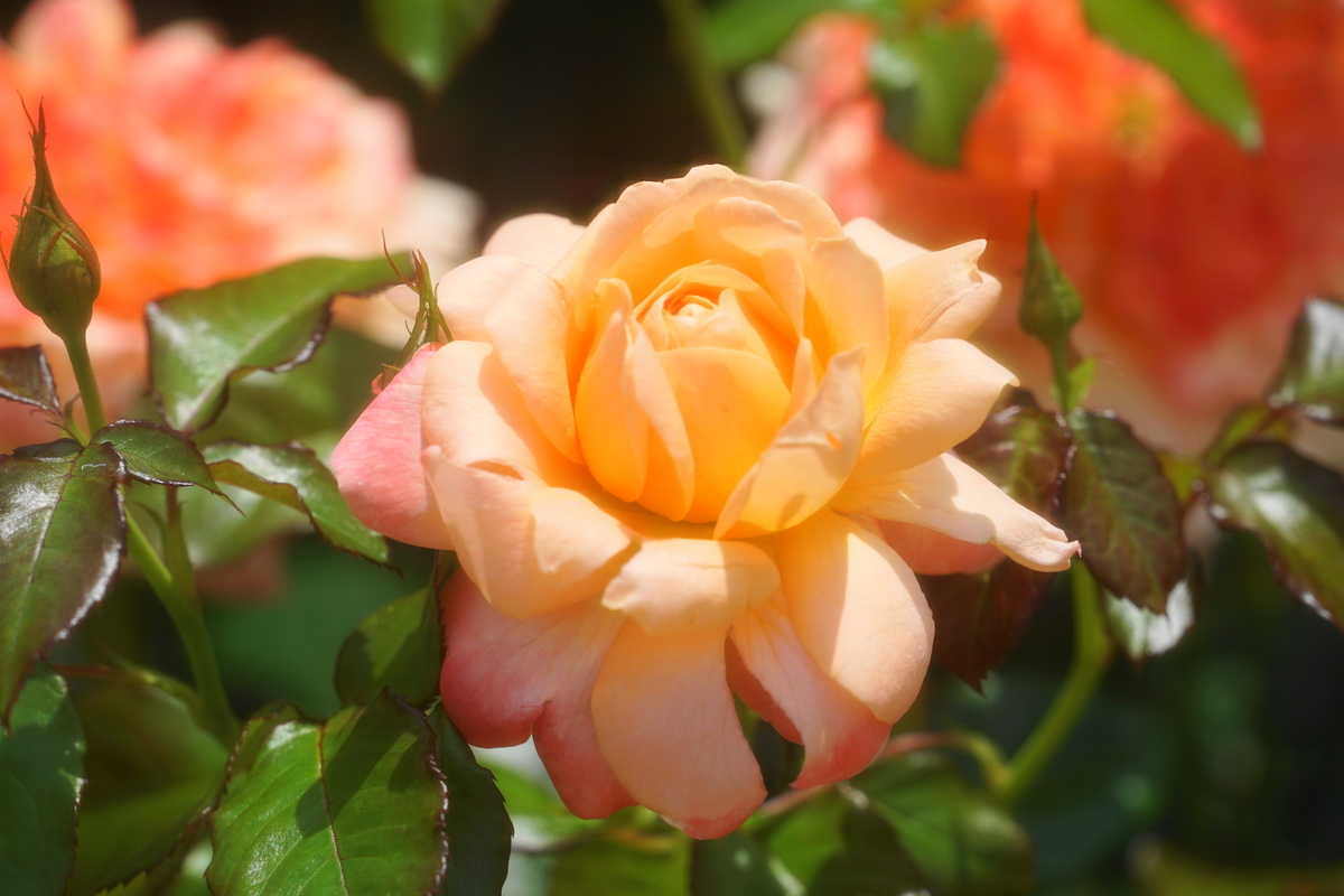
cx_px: 672
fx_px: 9034
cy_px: 448
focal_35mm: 242
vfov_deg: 5.7
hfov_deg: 8.5
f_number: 7.1
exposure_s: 1/640
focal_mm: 242
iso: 100
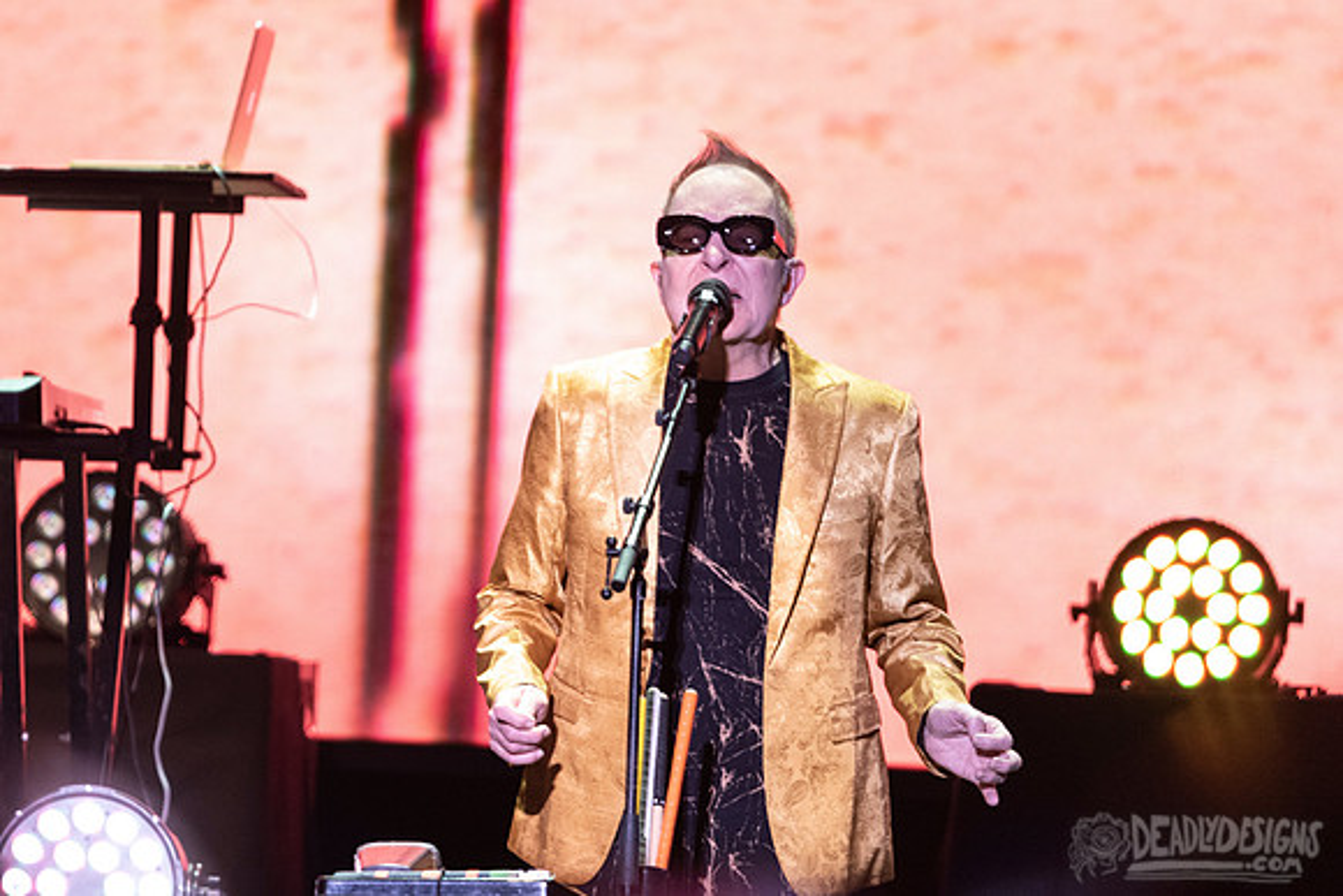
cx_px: 422
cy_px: 281
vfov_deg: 1.7
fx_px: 30711
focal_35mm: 823
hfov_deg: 2.5
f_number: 6.3
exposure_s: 1/160
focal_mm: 600
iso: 2500
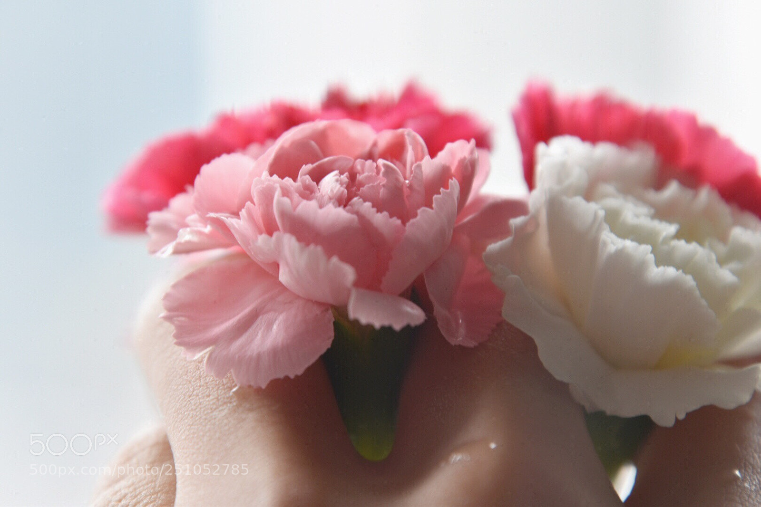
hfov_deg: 6.2
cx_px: 380
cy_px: 254
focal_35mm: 330
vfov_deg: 4.2
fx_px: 6976
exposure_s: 1/30
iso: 100
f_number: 7.1
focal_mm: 220
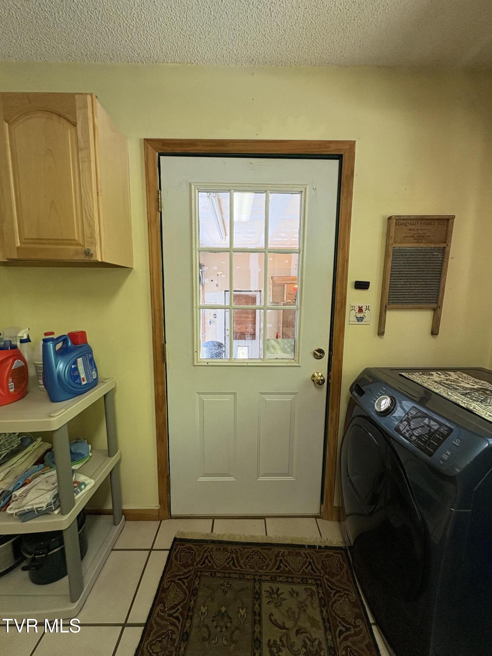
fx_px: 265
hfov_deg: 85.7
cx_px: 246
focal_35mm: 14
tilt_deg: -7.6
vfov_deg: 102.1
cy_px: 328
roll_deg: +1.4
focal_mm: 2.22
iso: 125
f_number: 2.2
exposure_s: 1/60
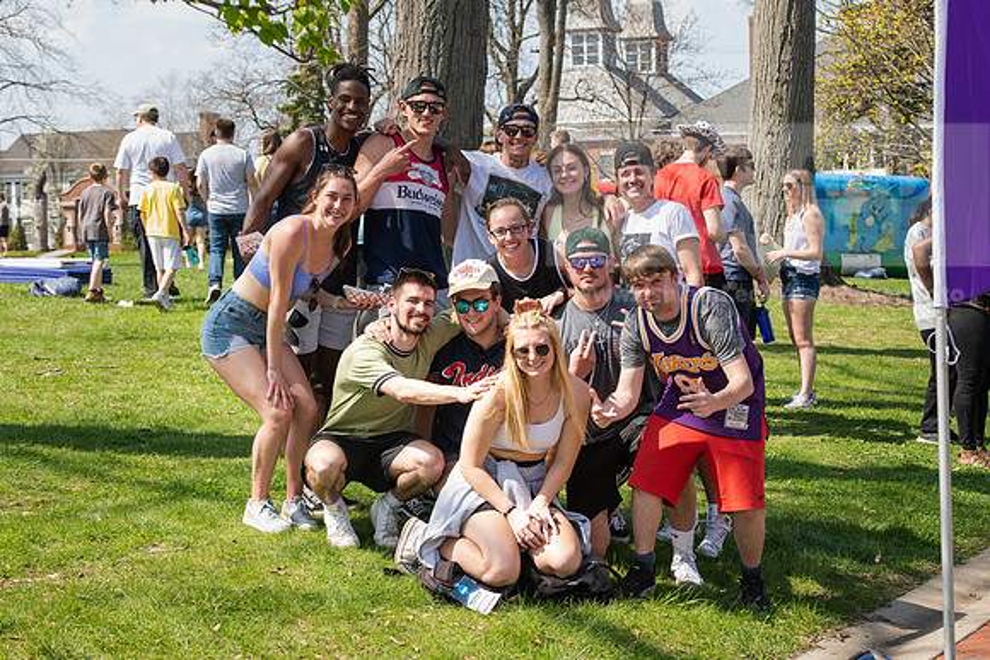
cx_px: 495
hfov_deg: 28.8
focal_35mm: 70
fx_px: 1925
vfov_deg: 19.5
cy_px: 330
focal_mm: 70
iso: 500
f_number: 8
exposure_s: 1/400
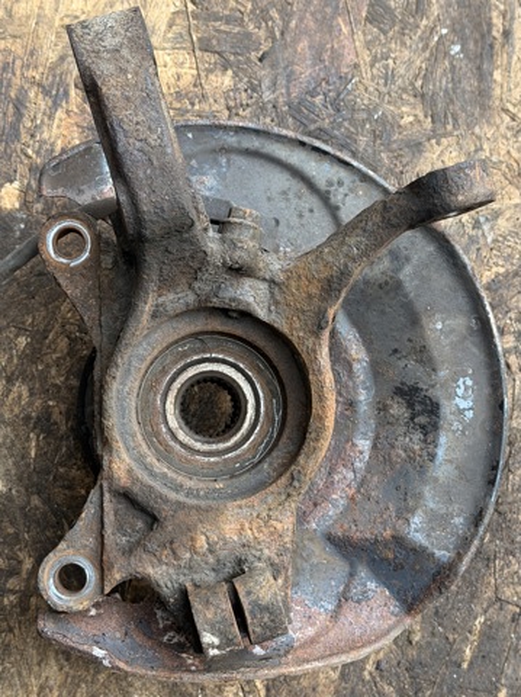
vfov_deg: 39.7
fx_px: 965
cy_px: 348
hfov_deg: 30.2
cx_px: 260
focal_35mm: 48
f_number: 1.78
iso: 64
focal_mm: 6.76
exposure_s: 1/121
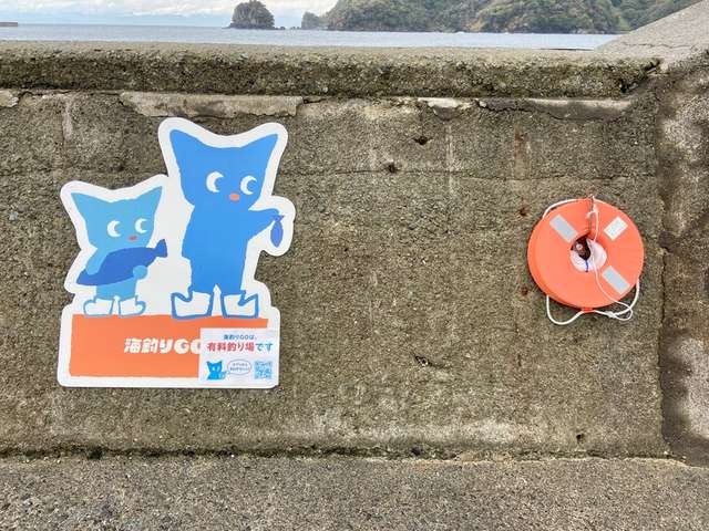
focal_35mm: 26
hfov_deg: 67.3
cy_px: 266
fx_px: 533
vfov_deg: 53.1
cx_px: 354
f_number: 1.8
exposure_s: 1/460
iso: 32
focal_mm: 4.25
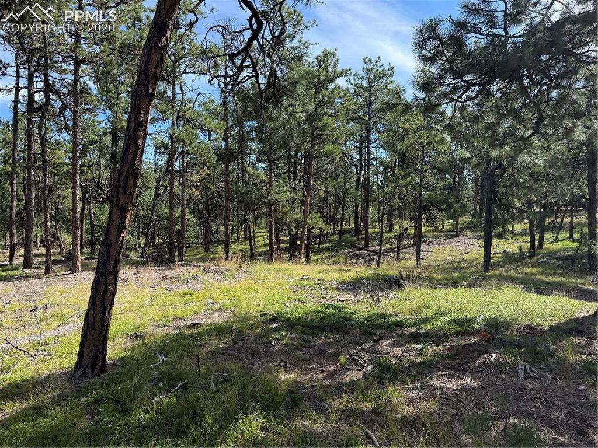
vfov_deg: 56.8
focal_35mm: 24
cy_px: 224
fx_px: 415
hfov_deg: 71.6
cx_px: 299
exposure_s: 1/1727
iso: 100
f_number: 1.78
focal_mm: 6.76
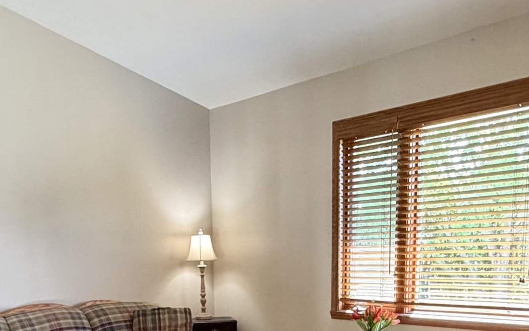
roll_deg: +1.7
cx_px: 223
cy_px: 357
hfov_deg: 46.0
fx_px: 620
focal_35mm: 43
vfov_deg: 27.5
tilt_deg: -10.0
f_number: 2.2
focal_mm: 2.22
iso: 320
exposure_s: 1/60
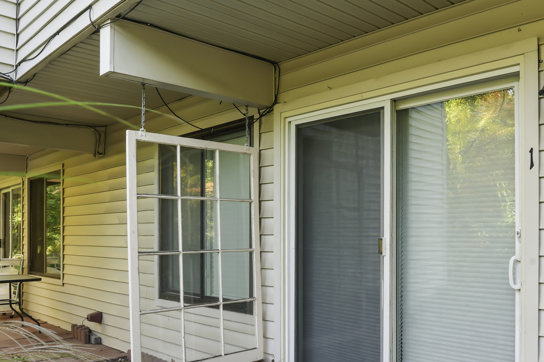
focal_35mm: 31
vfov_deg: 41.1
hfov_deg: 59.0
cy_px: 273
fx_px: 468
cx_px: 360
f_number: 11
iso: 100
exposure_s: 1/40
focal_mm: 17
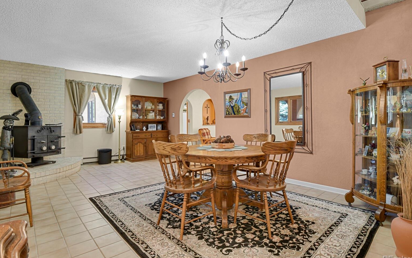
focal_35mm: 18
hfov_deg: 91.1
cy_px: 121
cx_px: 212
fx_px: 202
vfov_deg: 65.0
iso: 250
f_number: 8
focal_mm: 17
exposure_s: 13
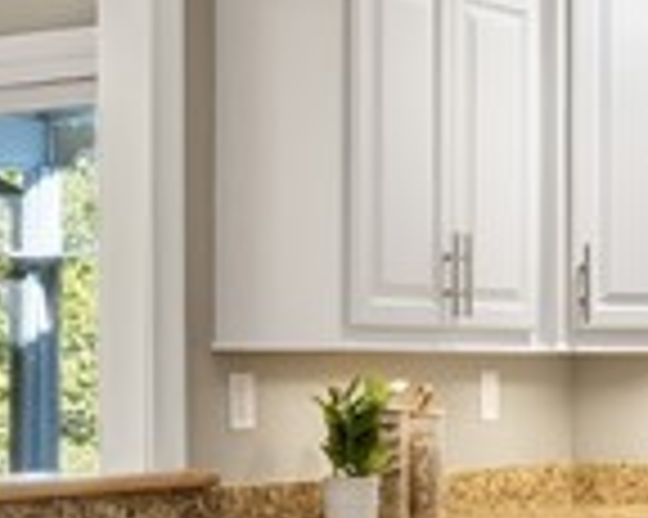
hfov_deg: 17.0
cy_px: 403
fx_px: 2166
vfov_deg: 13.6
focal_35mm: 113
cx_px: 389
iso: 1000
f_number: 9
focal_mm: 16
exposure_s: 1/6
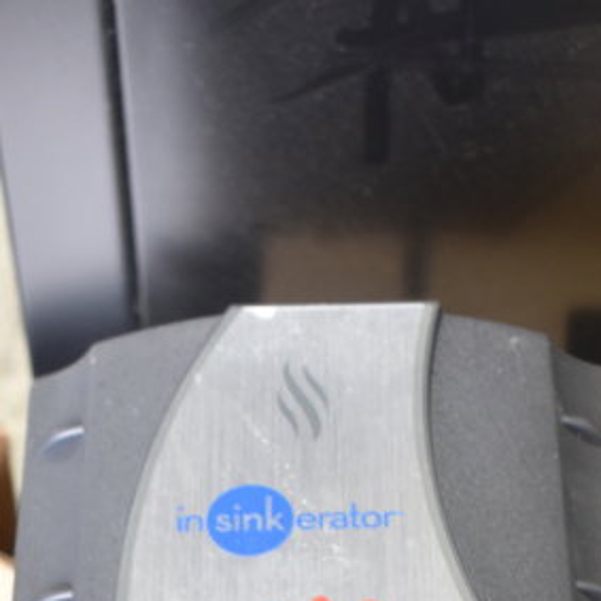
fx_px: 1945
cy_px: 785
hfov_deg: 17.6
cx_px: 274
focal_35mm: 99
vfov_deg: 16.6
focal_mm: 24
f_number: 4
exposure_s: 1/40
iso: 400
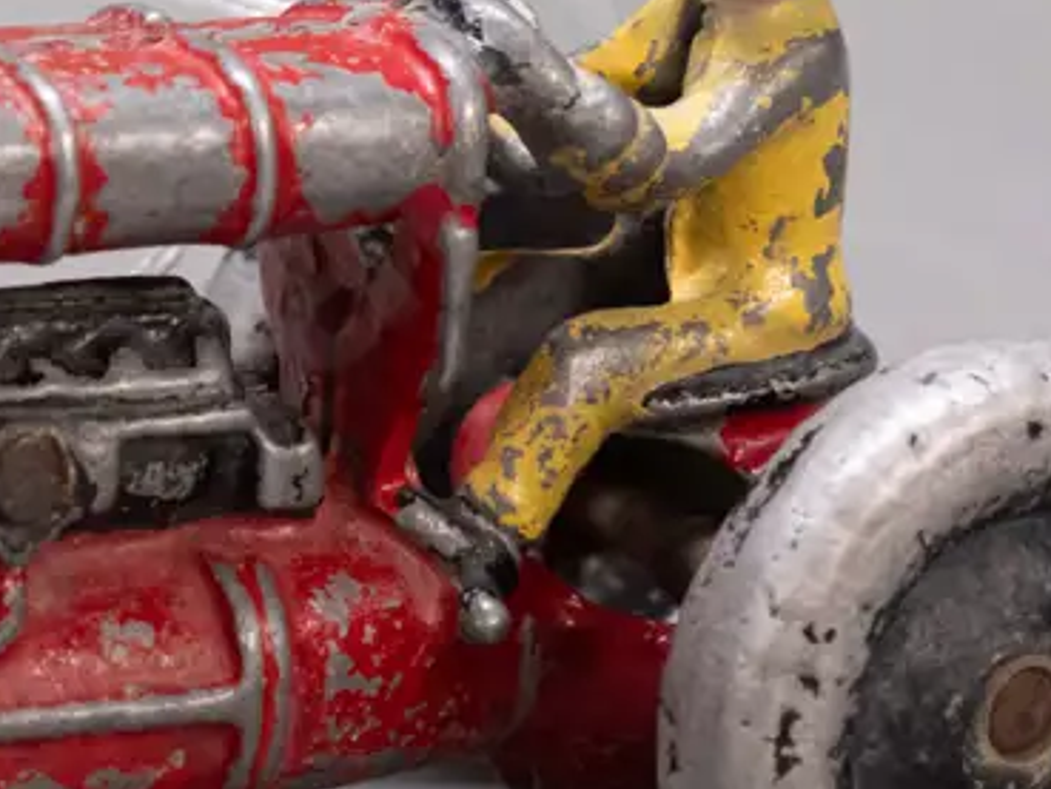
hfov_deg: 10.2
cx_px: 222
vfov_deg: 7.7
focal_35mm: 194
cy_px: 359
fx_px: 5892
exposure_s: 1/125
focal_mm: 35
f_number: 5.6
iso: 3200
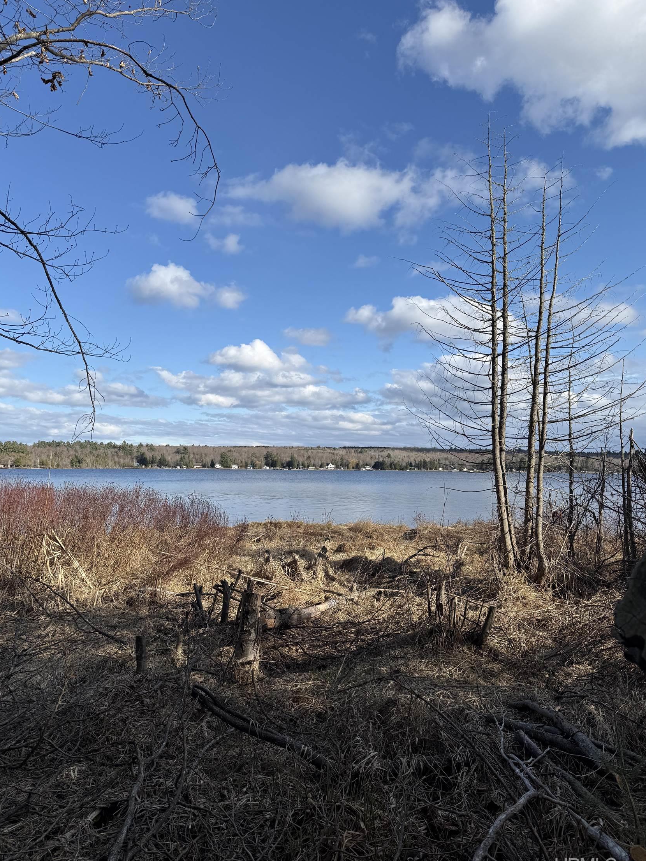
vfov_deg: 69.4
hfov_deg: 54.9
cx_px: 326
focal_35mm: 25
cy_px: 436
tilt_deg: +4.6
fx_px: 622
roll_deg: -0.8
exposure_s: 1/4673
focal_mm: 6.76
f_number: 1.78
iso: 80
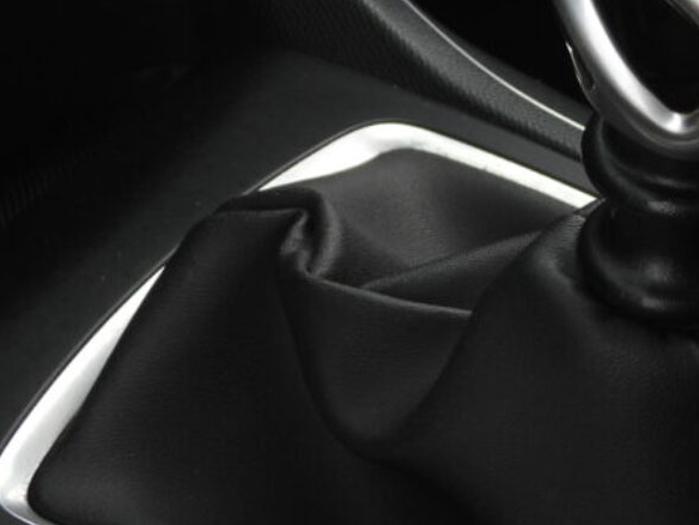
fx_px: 5371
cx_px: 765
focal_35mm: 266
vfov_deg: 5.6
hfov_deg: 7.4
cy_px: 364
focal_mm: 17.5
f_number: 3.5
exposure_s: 1/60
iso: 100
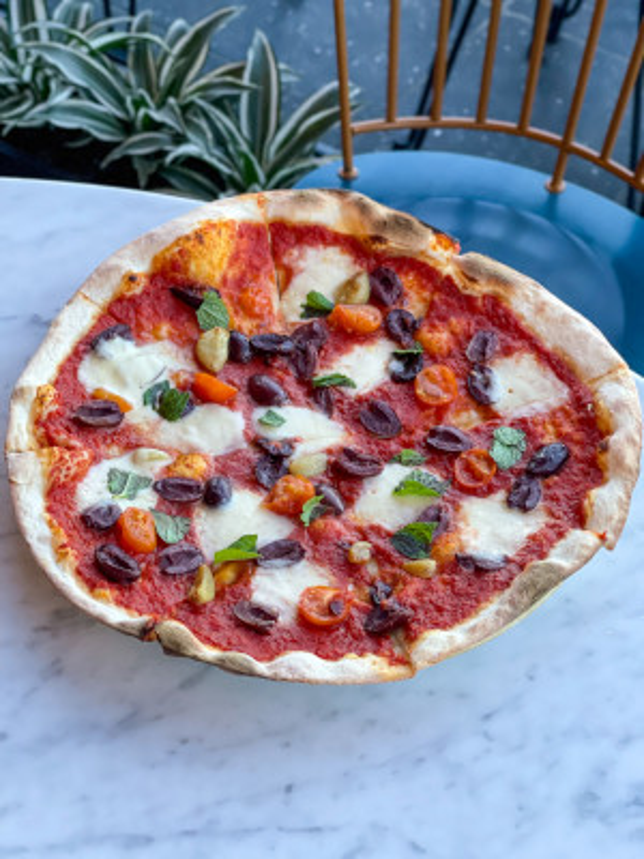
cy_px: 430
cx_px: 322
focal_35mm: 64
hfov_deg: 22.9
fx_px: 1588
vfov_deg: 30.3
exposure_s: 1/100
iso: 200
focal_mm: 7.5
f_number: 2.2
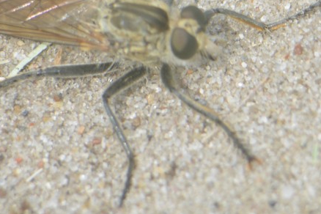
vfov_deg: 1.7
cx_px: 113
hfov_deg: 2.6
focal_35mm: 789
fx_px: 7035
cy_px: 53
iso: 125
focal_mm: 240
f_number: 8
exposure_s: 1/125
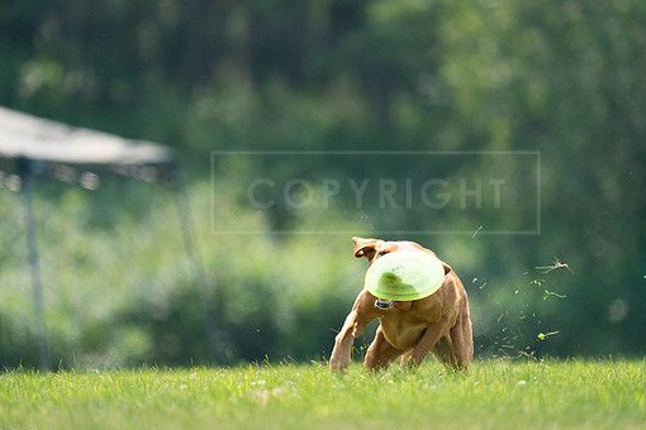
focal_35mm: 683
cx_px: 332
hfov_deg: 3.0
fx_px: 12255
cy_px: 214
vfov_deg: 2.0
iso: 2500
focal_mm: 600
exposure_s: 1/4000
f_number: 6.3
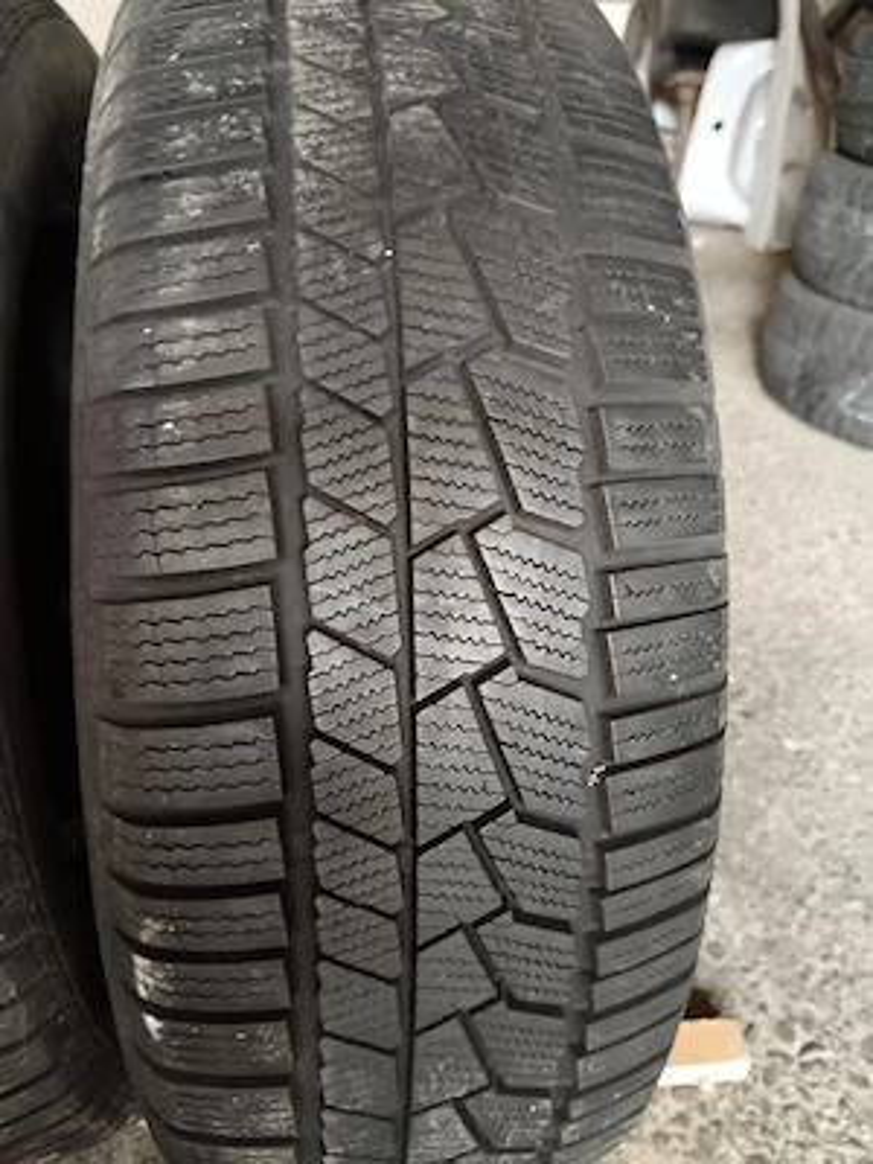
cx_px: 436
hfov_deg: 51.4
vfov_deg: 65.3
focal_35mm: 27
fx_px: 908
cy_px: 582
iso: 2855
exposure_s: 1/24
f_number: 1.9
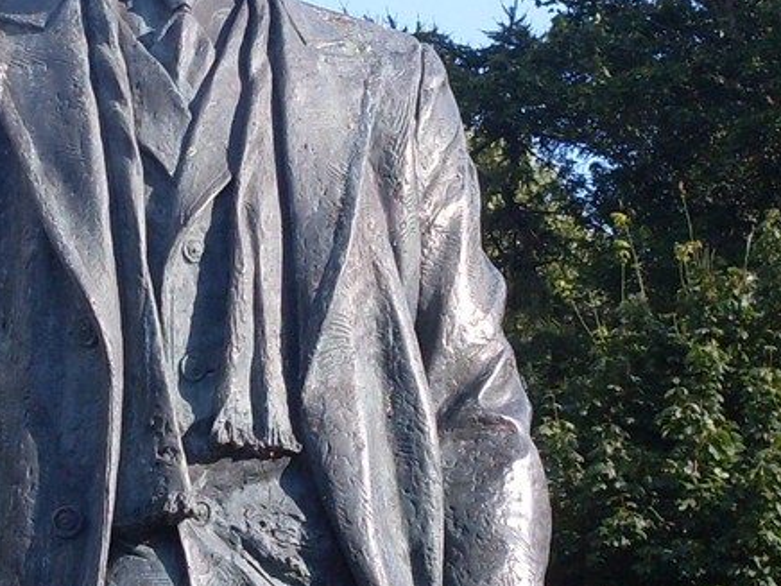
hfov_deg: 15.7
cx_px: 245
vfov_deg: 11.9
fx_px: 2820
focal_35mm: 125
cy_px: 315
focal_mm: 6.3
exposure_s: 1/500
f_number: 2.8
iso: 80
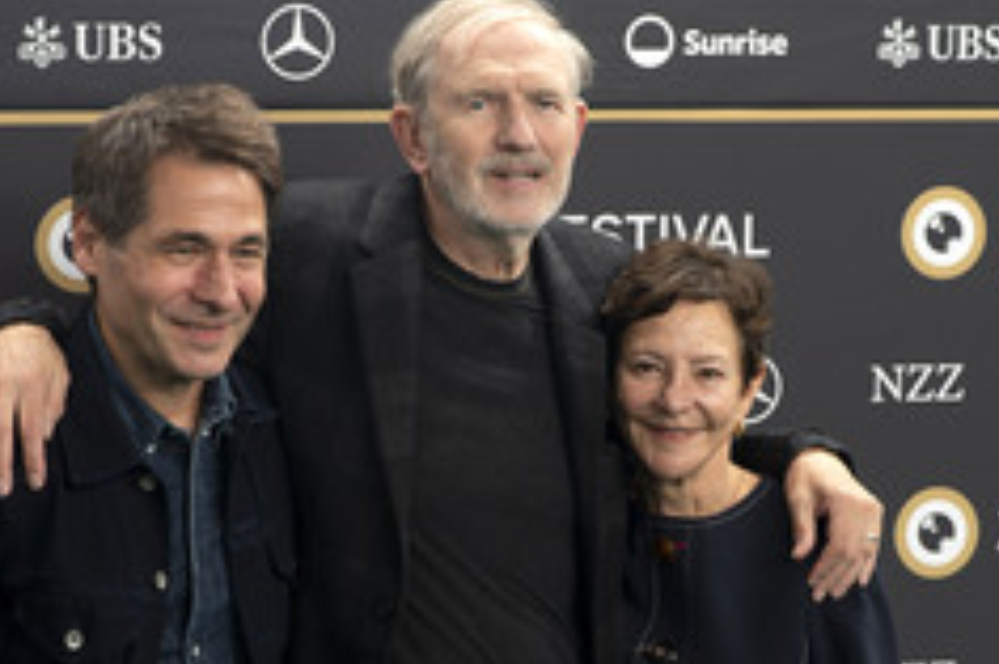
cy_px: 486
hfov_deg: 13.7
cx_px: 399
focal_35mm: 150
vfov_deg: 9.1
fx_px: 4159
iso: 400
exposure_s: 1/200
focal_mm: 70
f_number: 4.5
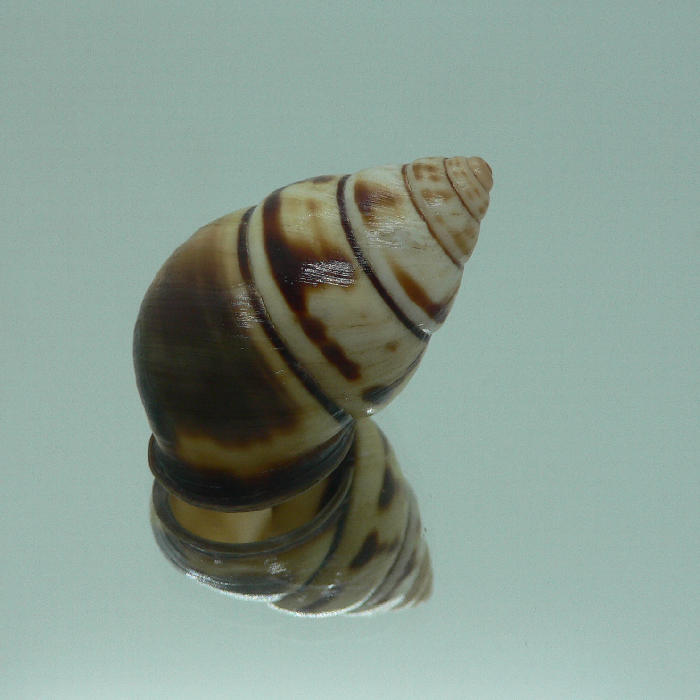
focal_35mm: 42
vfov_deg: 40.0
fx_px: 961
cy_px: 352
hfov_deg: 40.0
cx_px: 311
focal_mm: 4.6
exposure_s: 1/60
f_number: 2.8
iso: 100
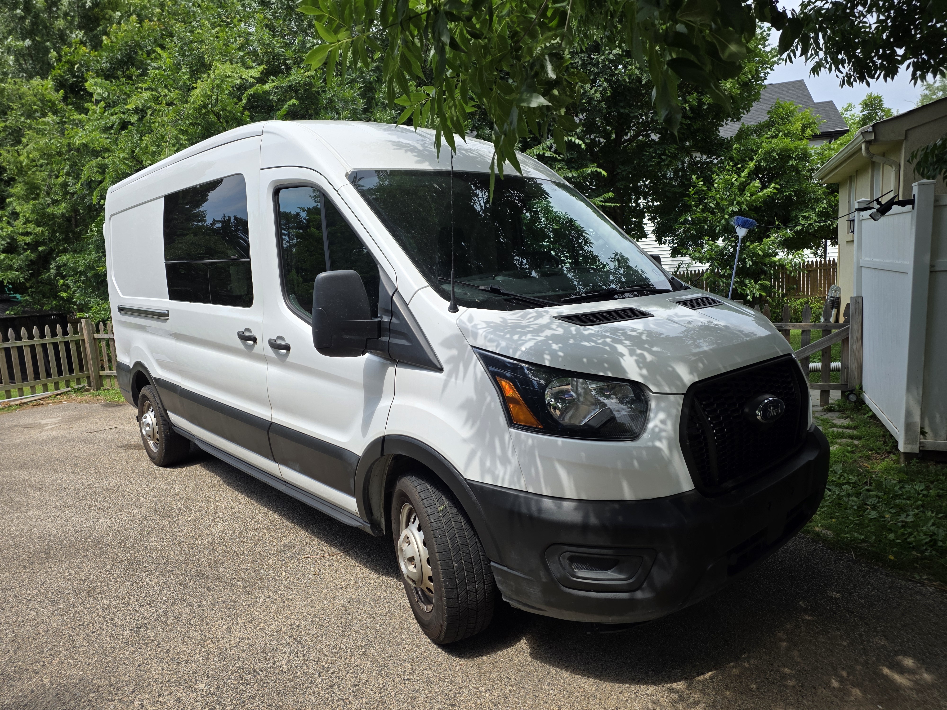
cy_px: 355
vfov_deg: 58.9
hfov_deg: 73.9
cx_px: 474
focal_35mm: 23
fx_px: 629
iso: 80
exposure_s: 1/3891
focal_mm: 6.25
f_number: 1.7
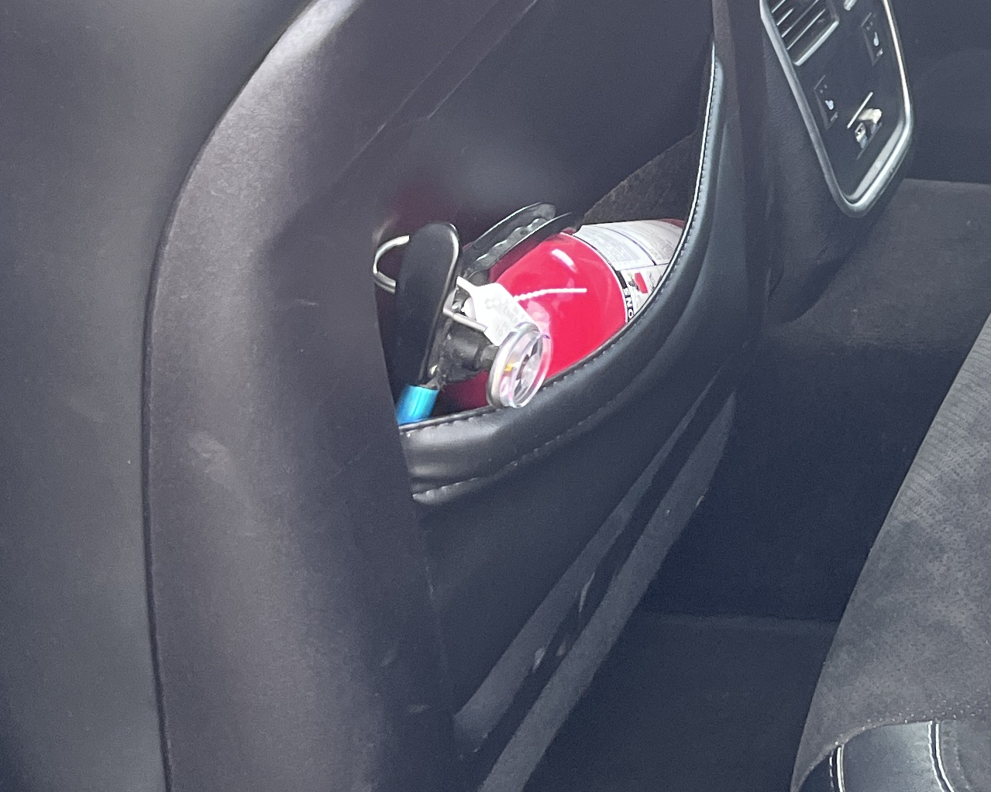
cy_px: -26
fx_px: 2346
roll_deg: +0.2
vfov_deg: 18.6
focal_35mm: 80
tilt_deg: -23.4
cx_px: 1374
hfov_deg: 21.1
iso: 125
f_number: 1.6
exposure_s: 1/121
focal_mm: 5.1
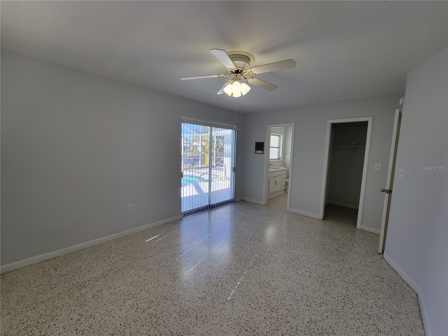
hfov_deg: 106.2
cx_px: 224
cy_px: 168
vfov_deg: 89.9
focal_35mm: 13
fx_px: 168
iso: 64
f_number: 2.2
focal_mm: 2.2
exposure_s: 1/120
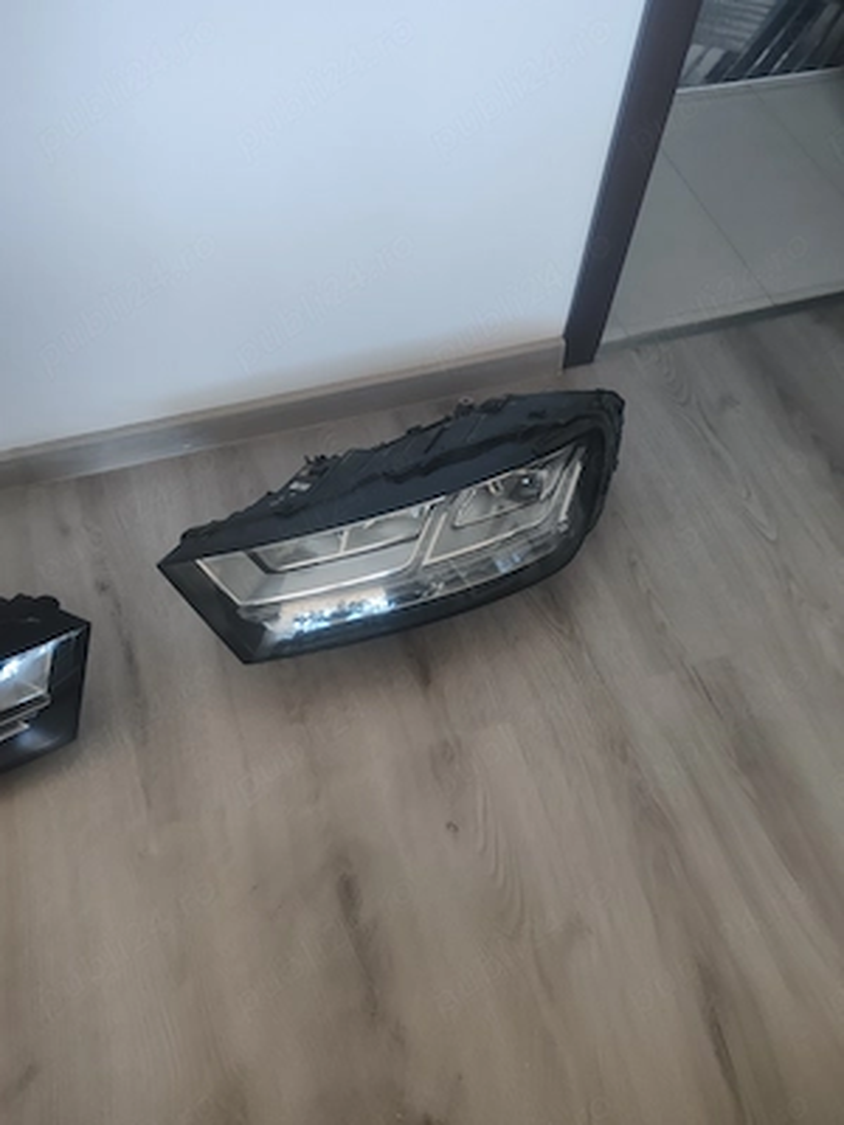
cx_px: 422
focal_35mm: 27
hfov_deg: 51.4
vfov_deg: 65.3
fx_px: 878
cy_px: 562
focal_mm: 6.12
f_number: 1.9
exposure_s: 1/100
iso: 2000
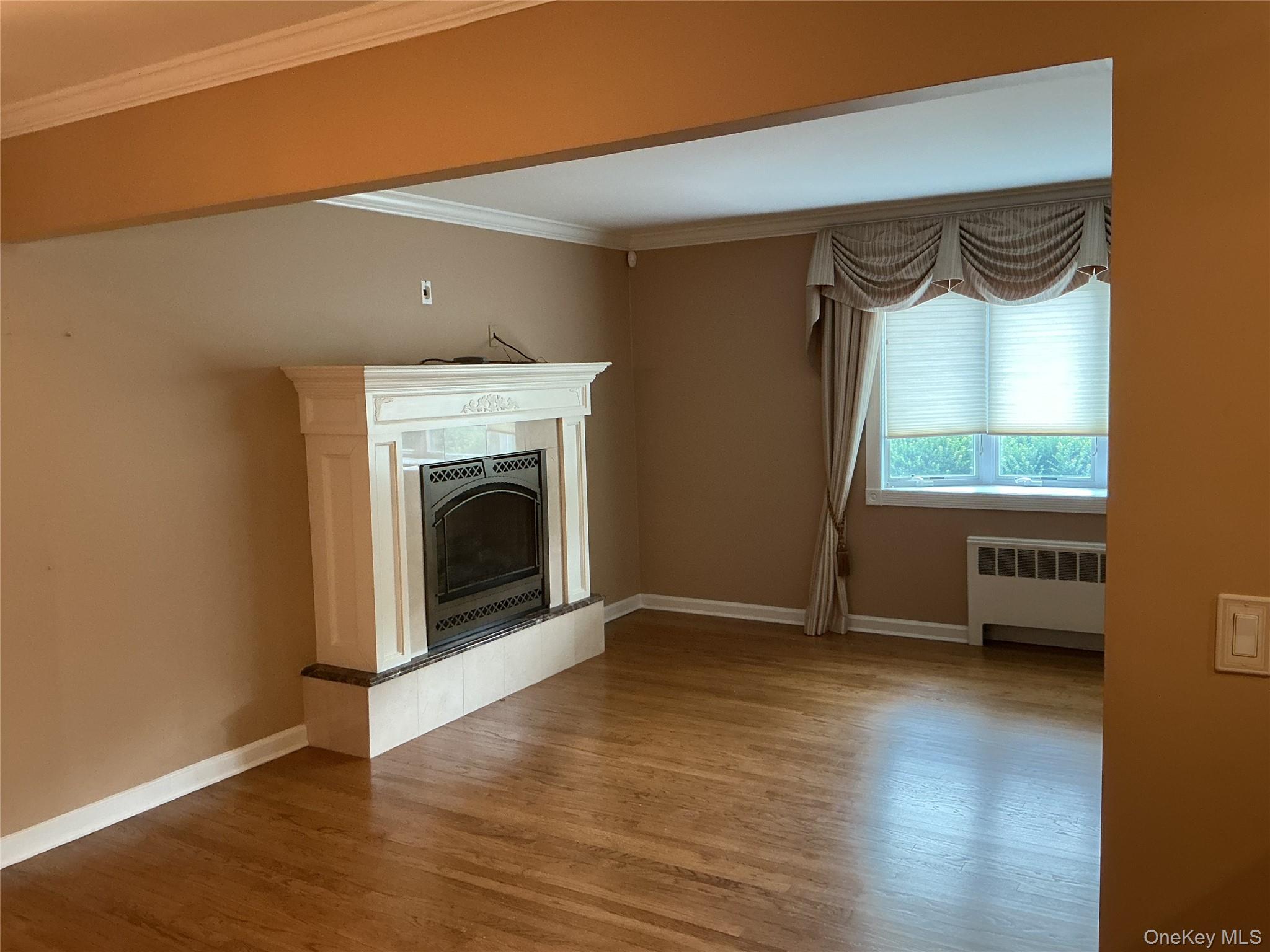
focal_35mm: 29
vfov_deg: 48.2
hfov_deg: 61.7
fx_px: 1064
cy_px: 476
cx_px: 635
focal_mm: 3
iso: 160
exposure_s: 1/60
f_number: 1.8
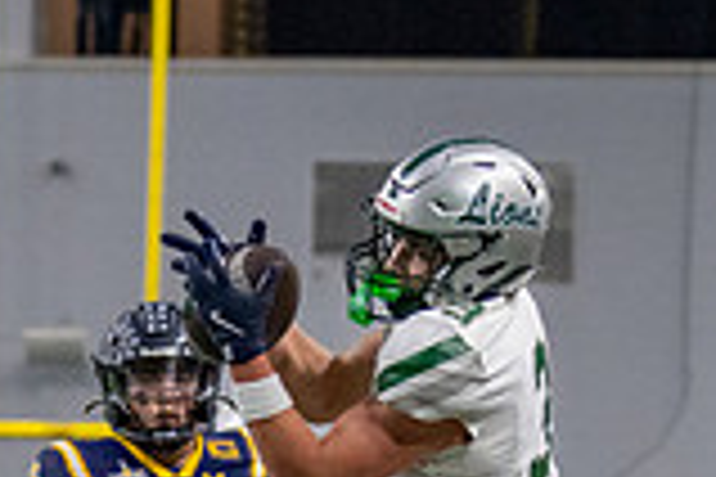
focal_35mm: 510
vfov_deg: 2.7
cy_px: 487
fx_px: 10143
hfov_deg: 4.0
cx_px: 382
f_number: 2.8
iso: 2000
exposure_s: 1/1000
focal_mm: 76
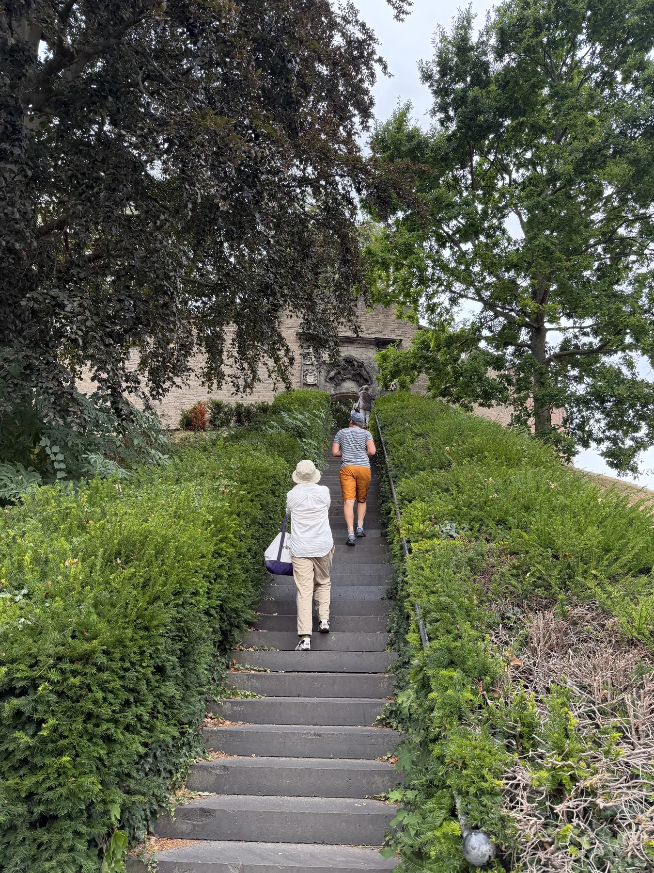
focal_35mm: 24
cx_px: 327
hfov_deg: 56.8
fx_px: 605
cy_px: 436
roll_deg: -1.4
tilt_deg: +19.2
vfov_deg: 71.6
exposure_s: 1/593
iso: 100
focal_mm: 6.76
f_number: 1.78
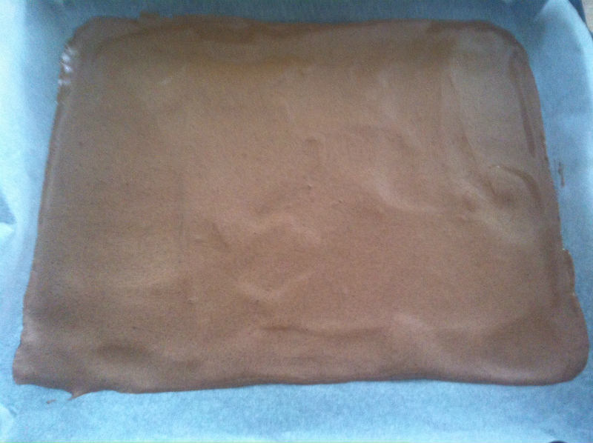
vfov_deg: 40.6
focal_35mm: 35
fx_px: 599
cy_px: 222
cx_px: 296
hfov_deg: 52.7
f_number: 2.8
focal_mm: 3.85
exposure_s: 1/15
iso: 250
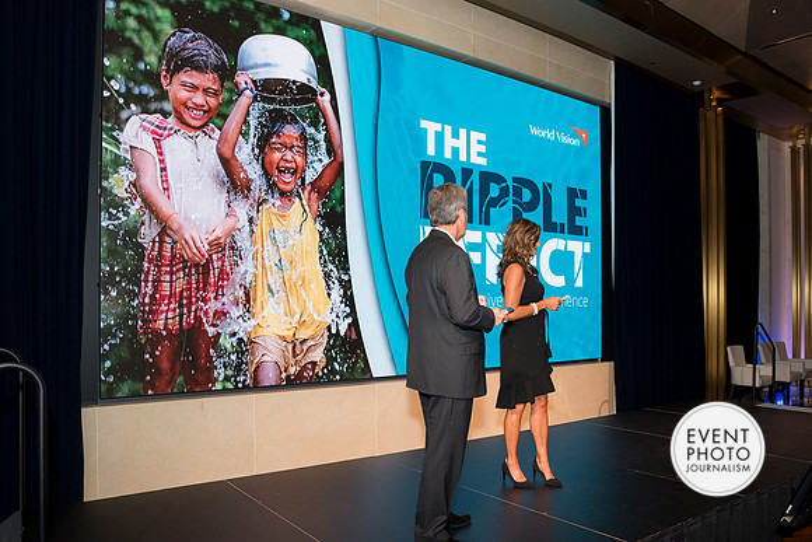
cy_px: 271
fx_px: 541
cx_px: 406
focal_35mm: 24
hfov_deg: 73.7
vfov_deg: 53.2
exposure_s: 1/125
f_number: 5.6
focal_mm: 24
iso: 800
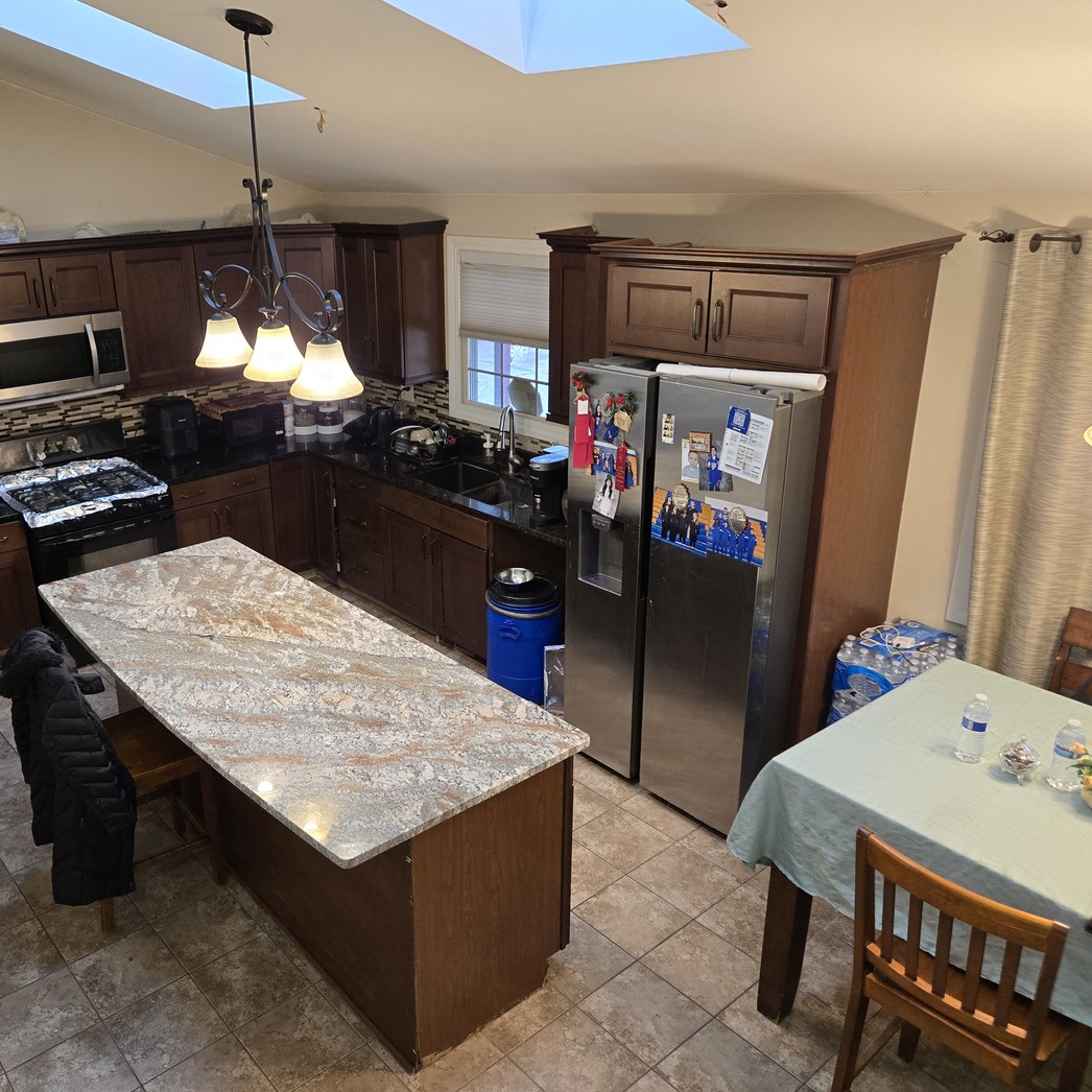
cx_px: 400
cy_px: 544
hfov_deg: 56.5
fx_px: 999
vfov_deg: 57.3
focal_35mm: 28
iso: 320
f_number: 1.8
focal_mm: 5.4
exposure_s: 1/120
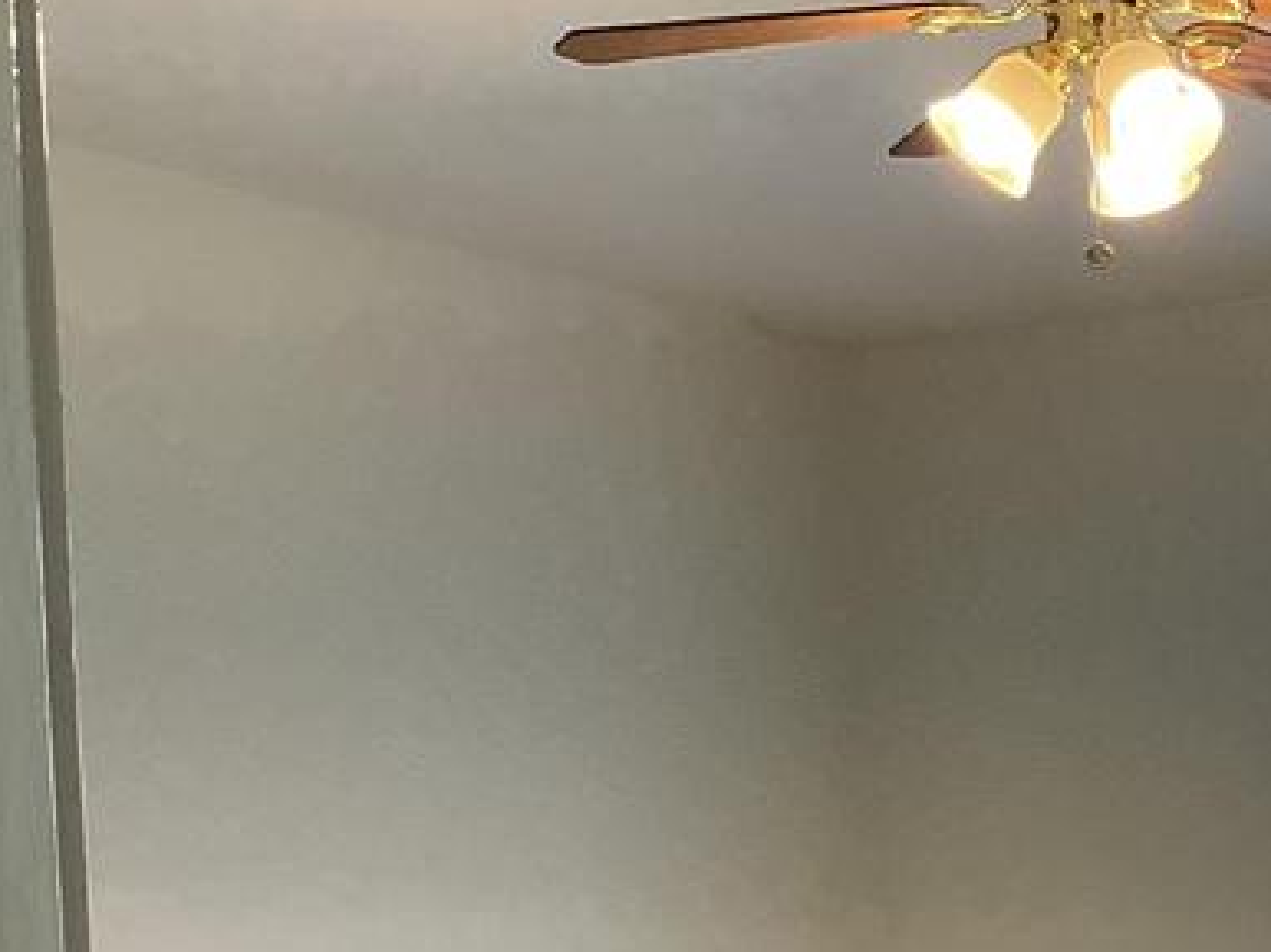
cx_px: 1610
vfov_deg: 18.1
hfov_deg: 22.8
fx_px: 2825
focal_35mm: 77
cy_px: 1176
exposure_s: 1/120
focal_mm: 3
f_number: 1.8
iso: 50
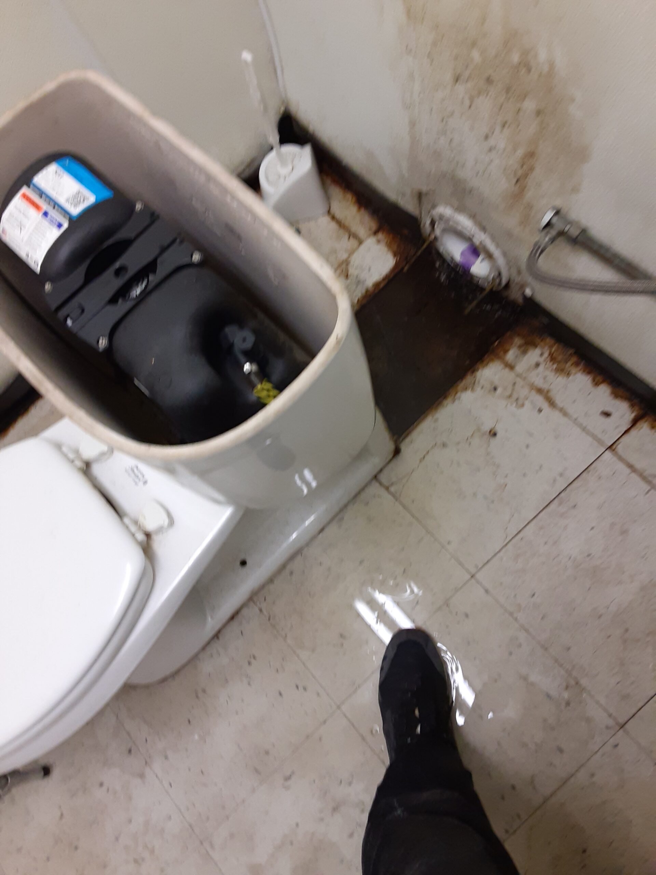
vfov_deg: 65.3
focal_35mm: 27
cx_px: 328
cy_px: 438
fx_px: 682
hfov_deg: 51.4
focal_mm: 2.91
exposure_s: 1/60
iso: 160
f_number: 1.9
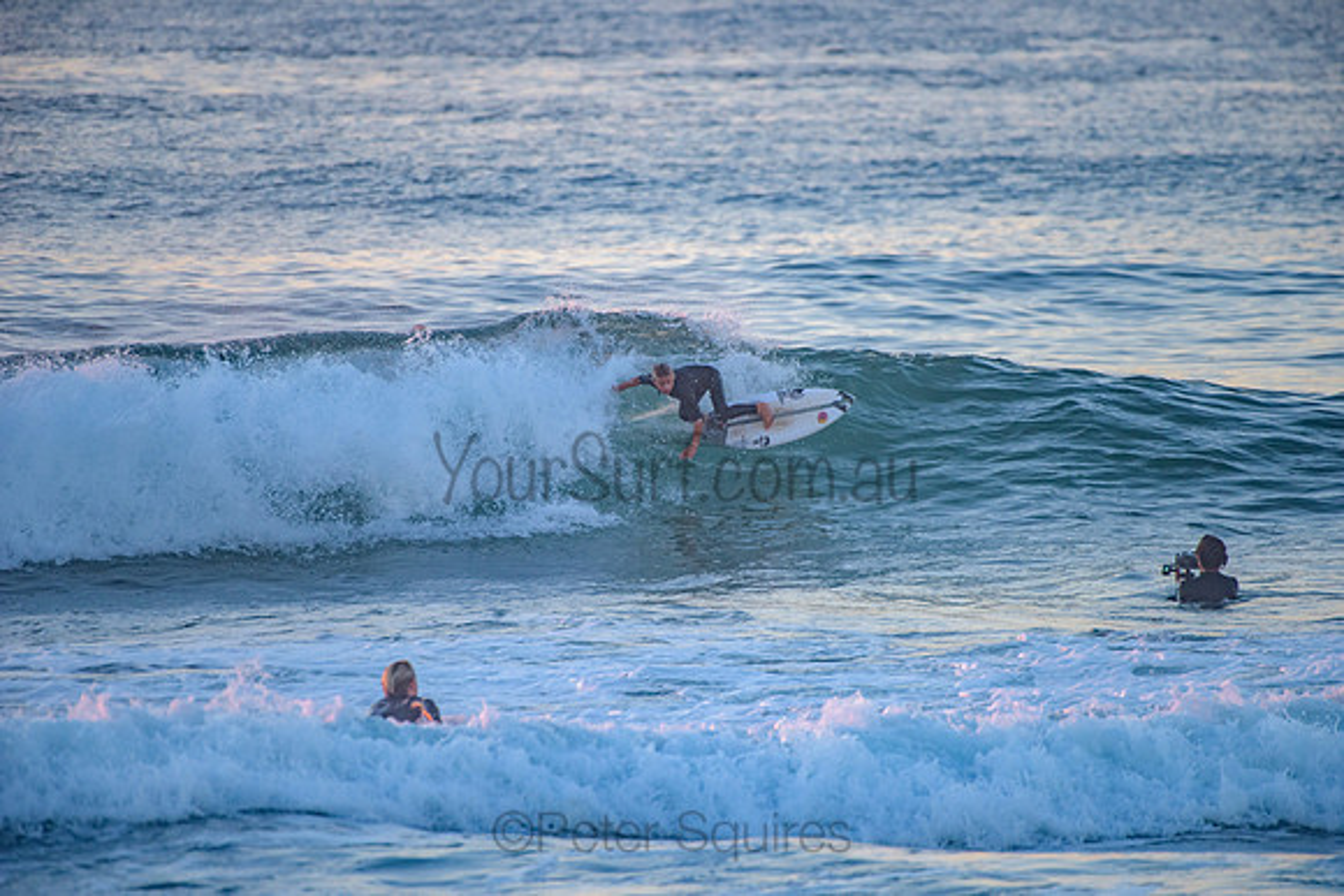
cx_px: 672
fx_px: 18670
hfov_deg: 4.1
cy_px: 448
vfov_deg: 2.8
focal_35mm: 500
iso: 640
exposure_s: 1/400
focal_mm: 500
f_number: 5.6
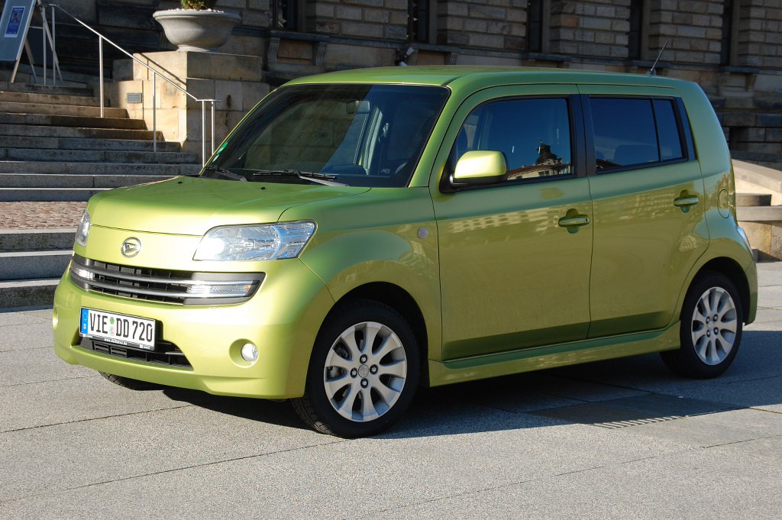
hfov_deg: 27.0
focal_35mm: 75
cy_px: 260
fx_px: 1628
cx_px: 391
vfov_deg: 18.2
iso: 200
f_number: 9
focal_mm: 50
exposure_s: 1/250
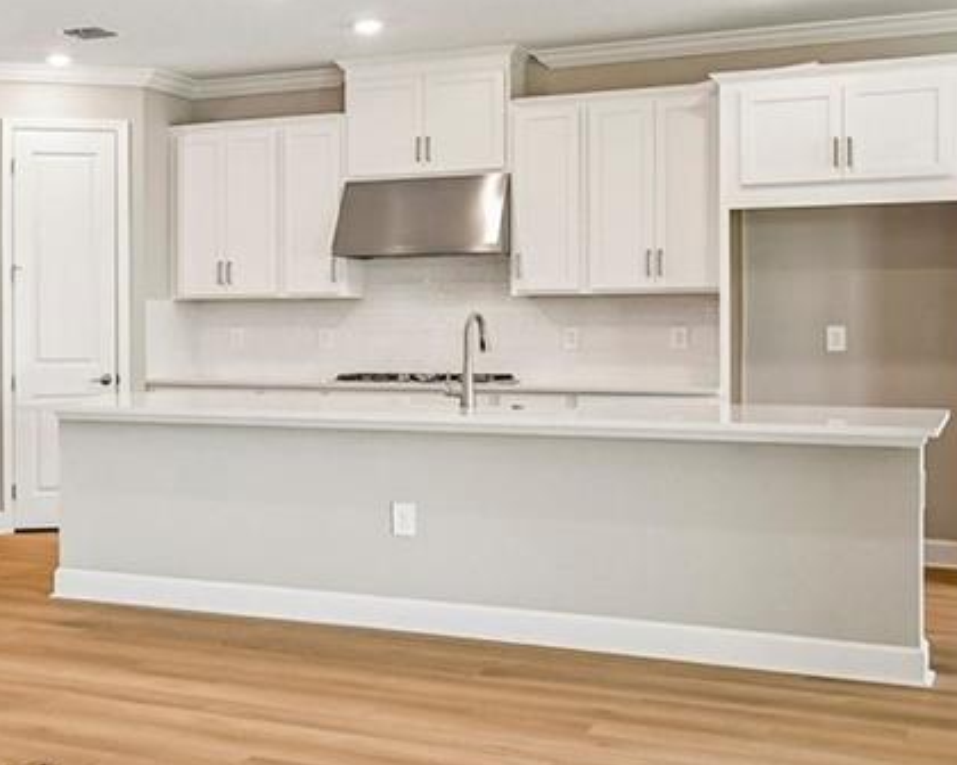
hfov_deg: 33.9
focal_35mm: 50
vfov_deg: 30.2
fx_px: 1416
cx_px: -9
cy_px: 330
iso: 400
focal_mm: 14
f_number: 8
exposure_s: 1/60
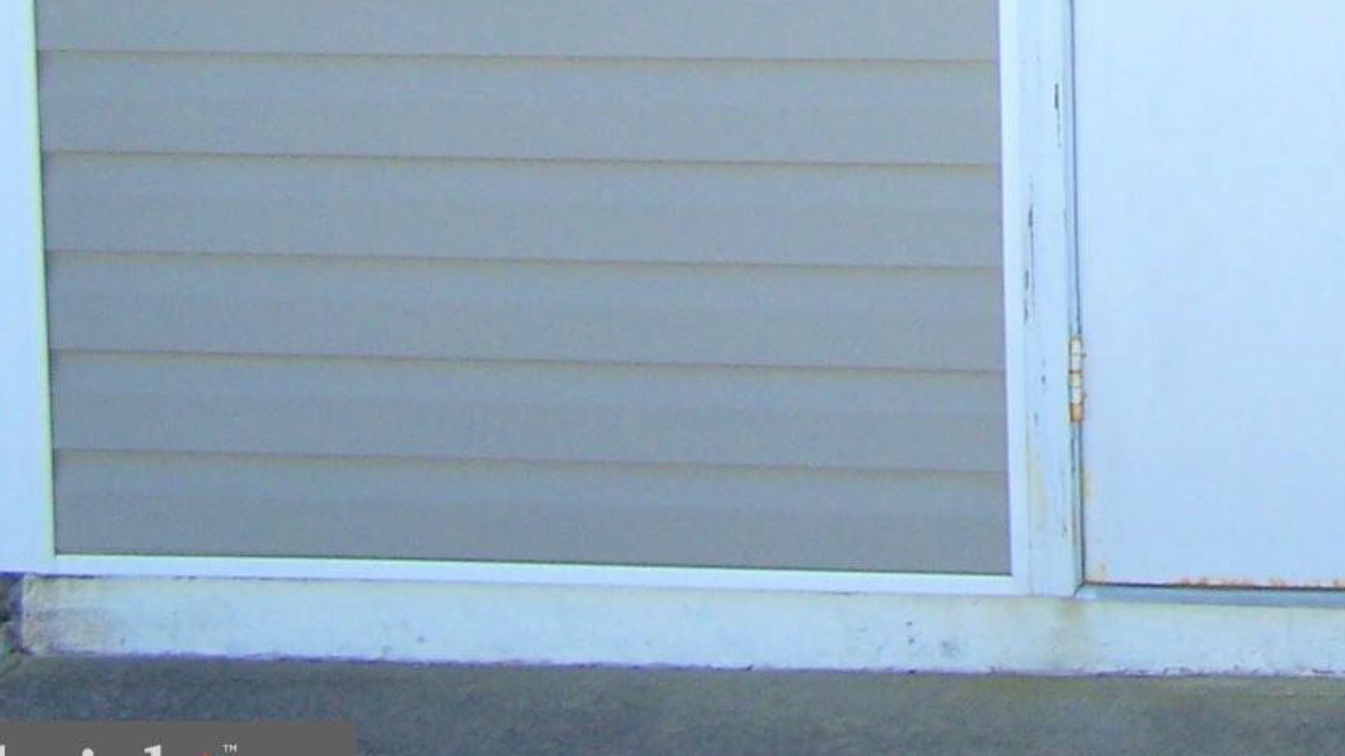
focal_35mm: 100
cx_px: 1584
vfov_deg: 11.6
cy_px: -366
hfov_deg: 20.1
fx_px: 3566
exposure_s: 1/750
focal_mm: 6.3
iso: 80
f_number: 2.8
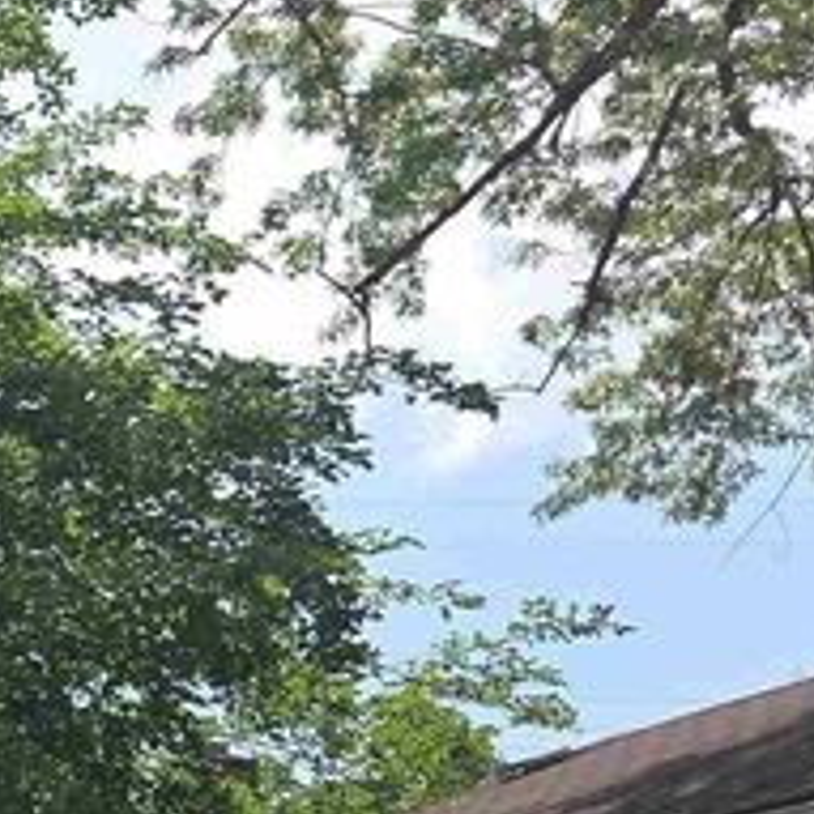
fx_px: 2900
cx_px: -1313
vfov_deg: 15.4
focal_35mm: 109
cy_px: 989
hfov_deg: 11.9
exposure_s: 1/579
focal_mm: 6.3
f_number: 1.7
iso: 12
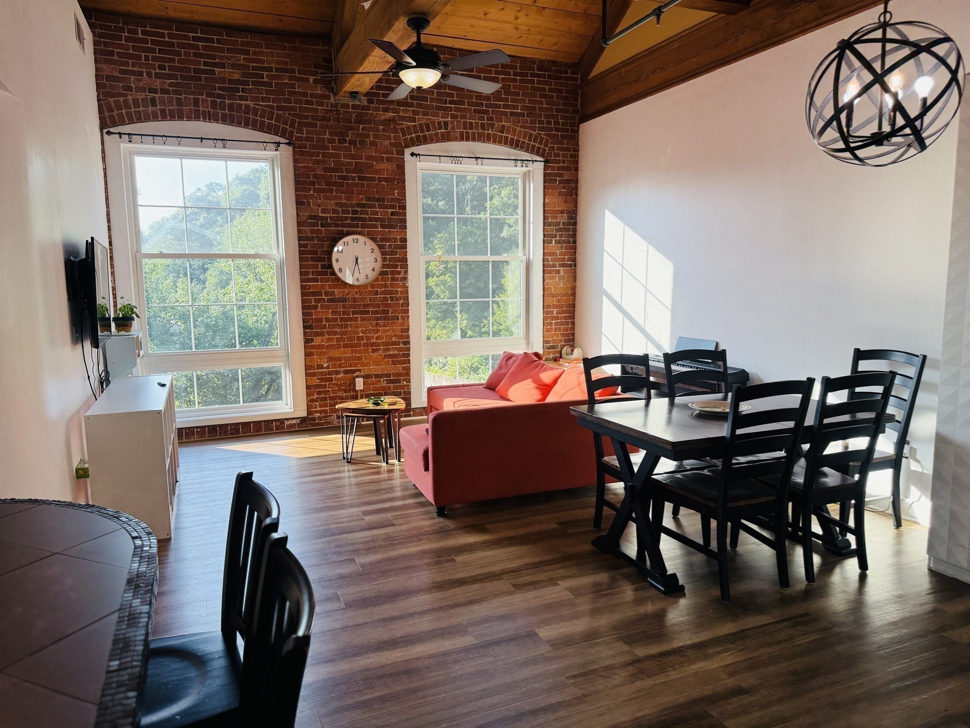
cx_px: 485
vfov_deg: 56.8
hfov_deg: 71.6
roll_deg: +0.6
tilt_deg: -6.9
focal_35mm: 24
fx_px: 673
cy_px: 364
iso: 100
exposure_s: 1/335
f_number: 1.78
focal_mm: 6.76
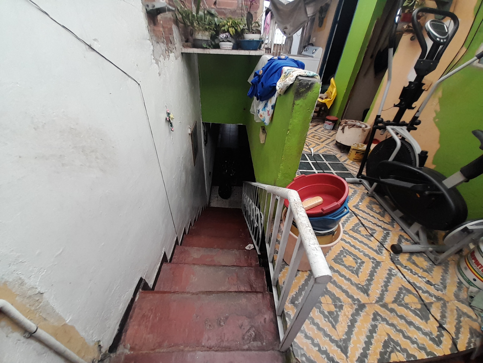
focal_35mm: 13
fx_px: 181
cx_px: 242
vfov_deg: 89.9
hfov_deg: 106.2
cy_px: 182
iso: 64
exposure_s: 1/40
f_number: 2.2
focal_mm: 1.13
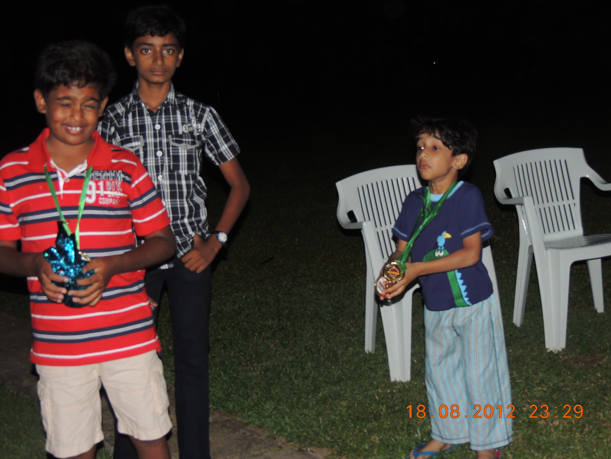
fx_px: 883
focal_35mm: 50
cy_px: 230
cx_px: 306
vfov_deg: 29.1
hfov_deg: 38.2
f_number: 3.6
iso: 200
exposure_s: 1/40
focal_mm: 8.9
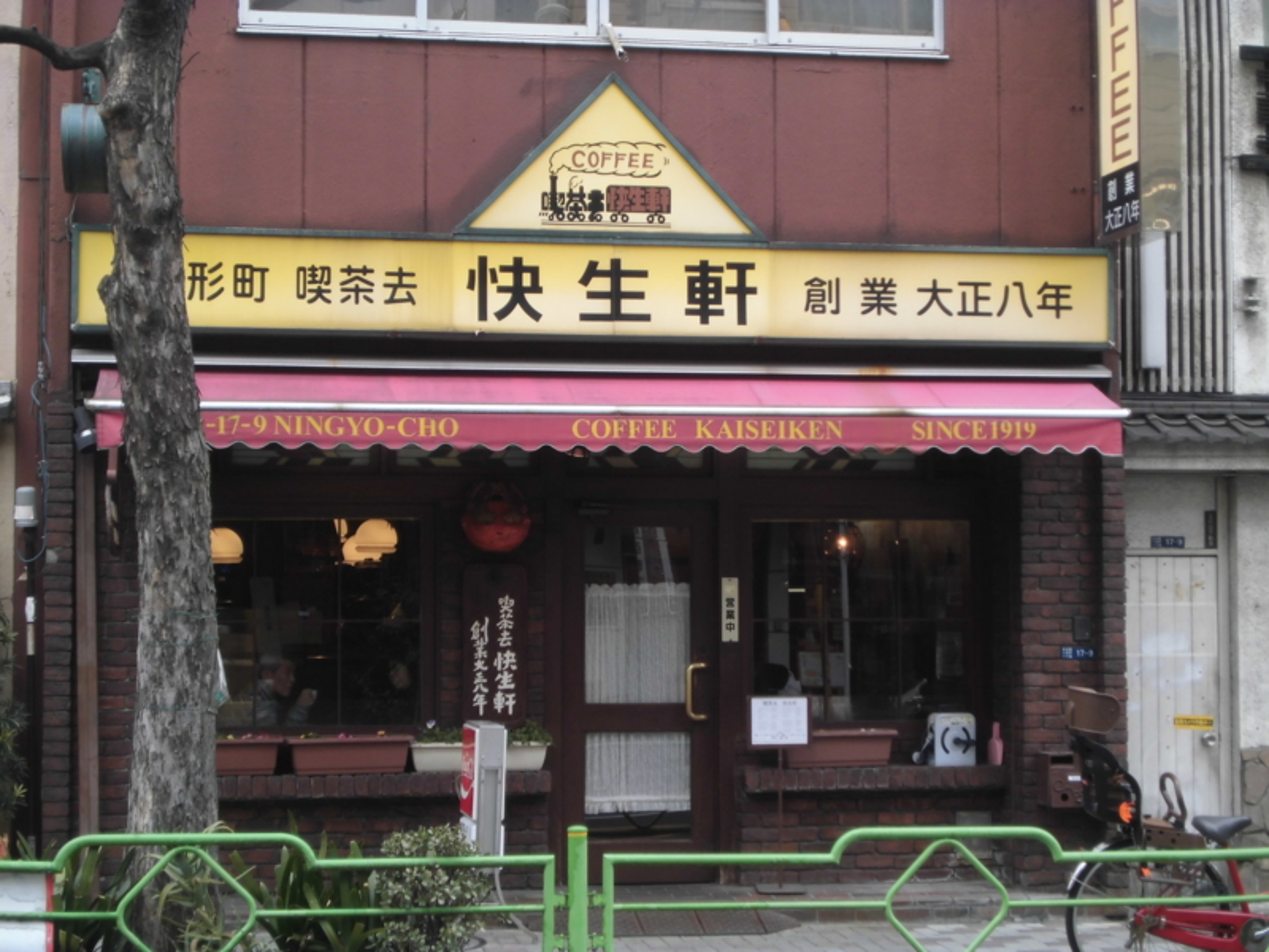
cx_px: 634
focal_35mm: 73
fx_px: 2676
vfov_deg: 20.2
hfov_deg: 26.7
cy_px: 476
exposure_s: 1/100
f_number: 4.4
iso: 100
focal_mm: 13
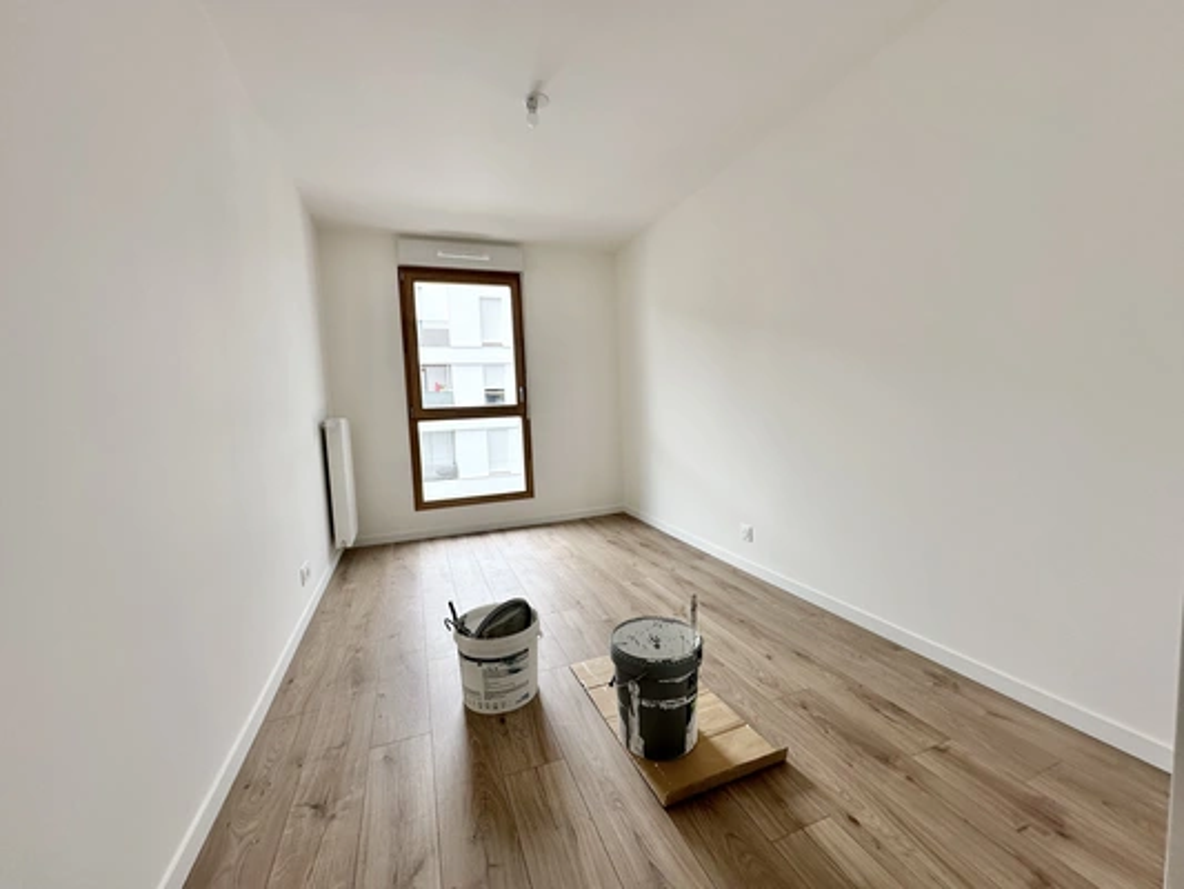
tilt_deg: -4.2
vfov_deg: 85.7
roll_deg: +2.7
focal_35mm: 14
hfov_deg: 102.1
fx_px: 479
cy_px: 444
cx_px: 592
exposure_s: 1/99
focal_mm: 2.22
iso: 50
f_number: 2.2
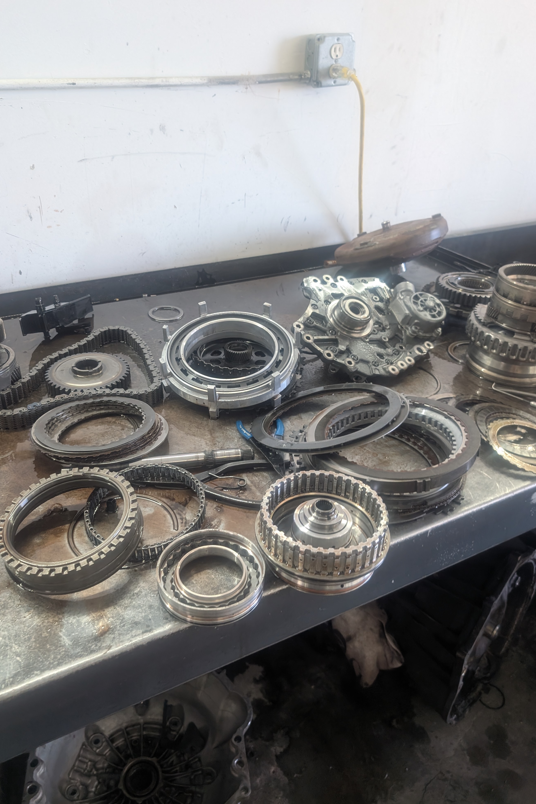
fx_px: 581
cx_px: 248
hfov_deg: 49.5
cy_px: 389
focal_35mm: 26
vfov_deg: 69.4
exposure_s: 1/120
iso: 267
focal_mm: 6.9
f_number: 1.68
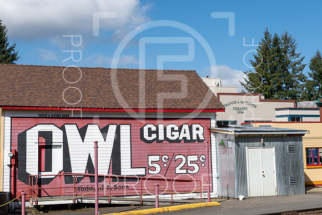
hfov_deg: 37.4
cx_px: 167
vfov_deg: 25.5
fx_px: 475
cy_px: 108
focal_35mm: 53
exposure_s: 1/1000
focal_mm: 50
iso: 100
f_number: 6.3
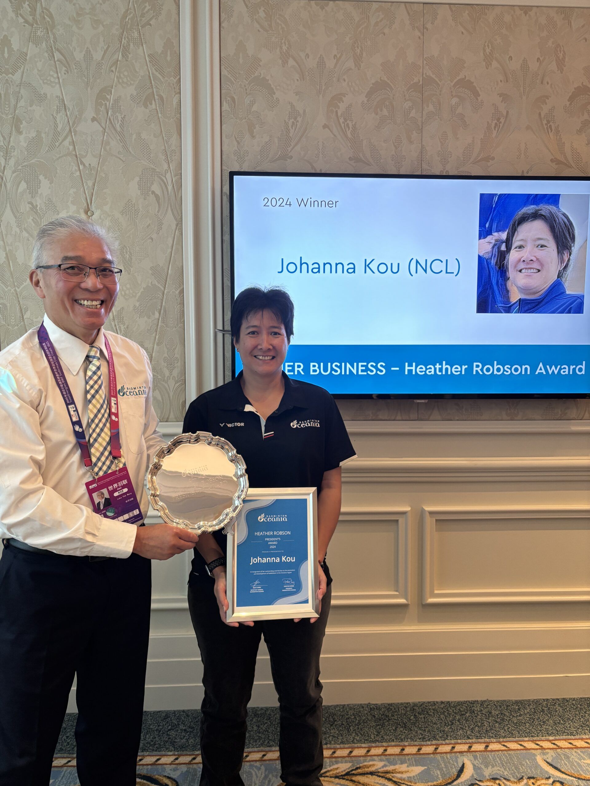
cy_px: 393
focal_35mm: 26
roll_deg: -0.4
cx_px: 295
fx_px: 591
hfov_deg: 53.1
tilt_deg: -4.2
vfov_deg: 67.3
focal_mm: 5.96
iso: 160
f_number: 1.6
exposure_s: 1/60
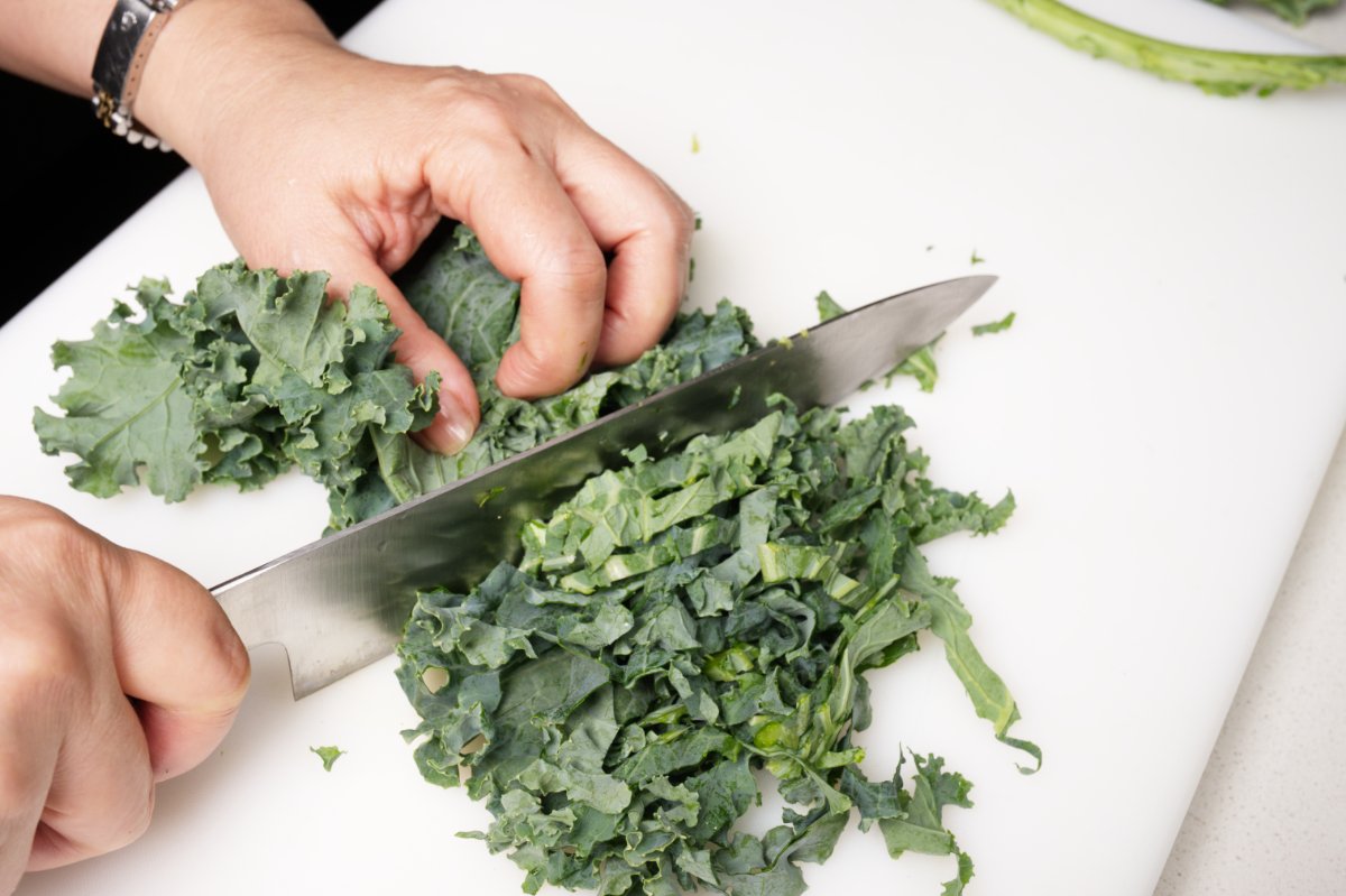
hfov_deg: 44.5
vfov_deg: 30.5
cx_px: 673
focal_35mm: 44
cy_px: 448
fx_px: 1644
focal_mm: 44
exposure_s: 1/800
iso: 1250
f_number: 11
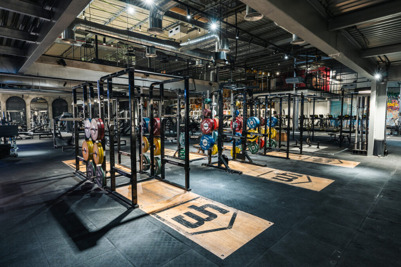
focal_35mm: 20
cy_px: 134
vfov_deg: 61.9
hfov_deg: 84.0
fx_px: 223
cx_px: 200
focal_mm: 20
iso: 400
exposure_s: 1/1.25
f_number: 7.1
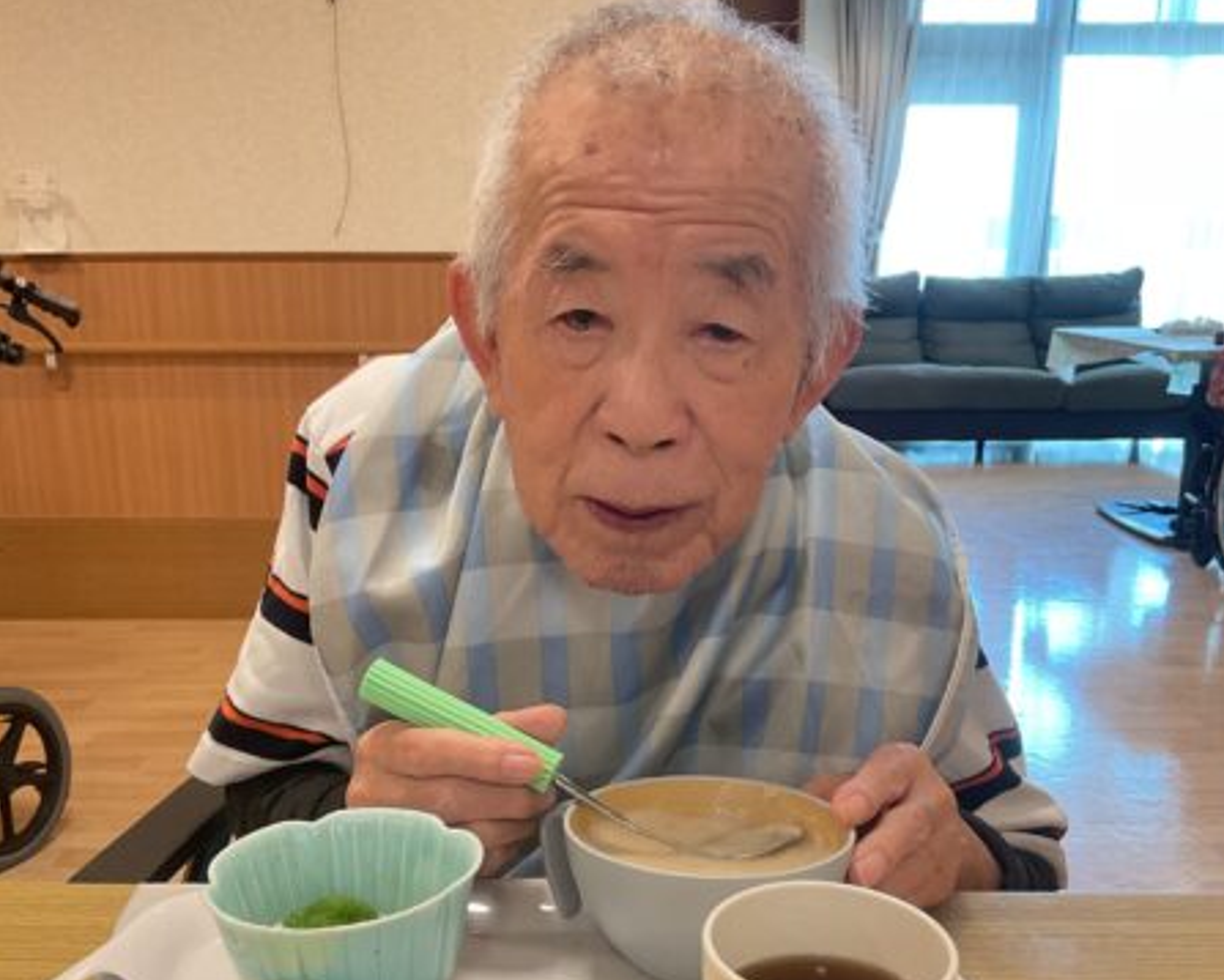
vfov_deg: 38.6
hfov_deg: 47.9
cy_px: 676
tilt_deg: -17.0
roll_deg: +0.2
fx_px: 1377
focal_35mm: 38
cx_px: 613
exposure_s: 1/60
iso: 80
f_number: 1.8
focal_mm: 3
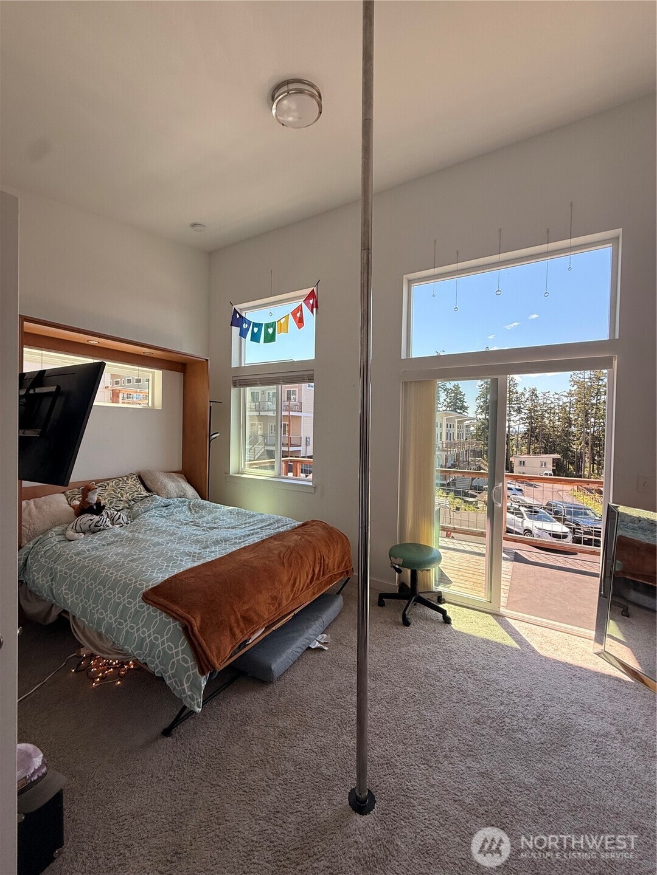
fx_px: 354
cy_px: 438
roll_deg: -0.9
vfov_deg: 102.1
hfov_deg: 85.7
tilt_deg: +0.4
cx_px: 328
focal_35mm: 14
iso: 64
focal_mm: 2.22
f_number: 2.2
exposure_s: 1/353
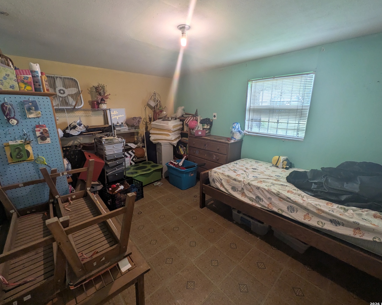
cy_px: 149
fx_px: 170
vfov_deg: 84.0
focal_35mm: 15
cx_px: 191
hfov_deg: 96.8
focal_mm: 1.83
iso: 51
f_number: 2.2
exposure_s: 1/40
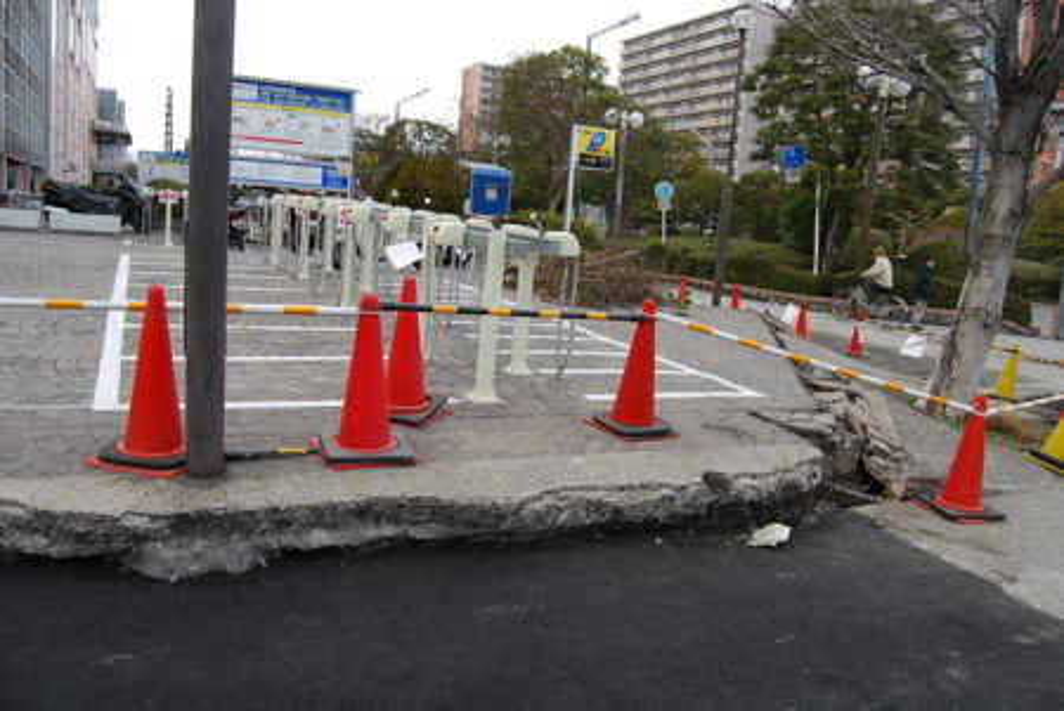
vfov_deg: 48.0
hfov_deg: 67.3
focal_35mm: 27
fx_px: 799
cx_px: 532
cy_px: 356
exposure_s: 1/125
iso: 160
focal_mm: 18
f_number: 5.6
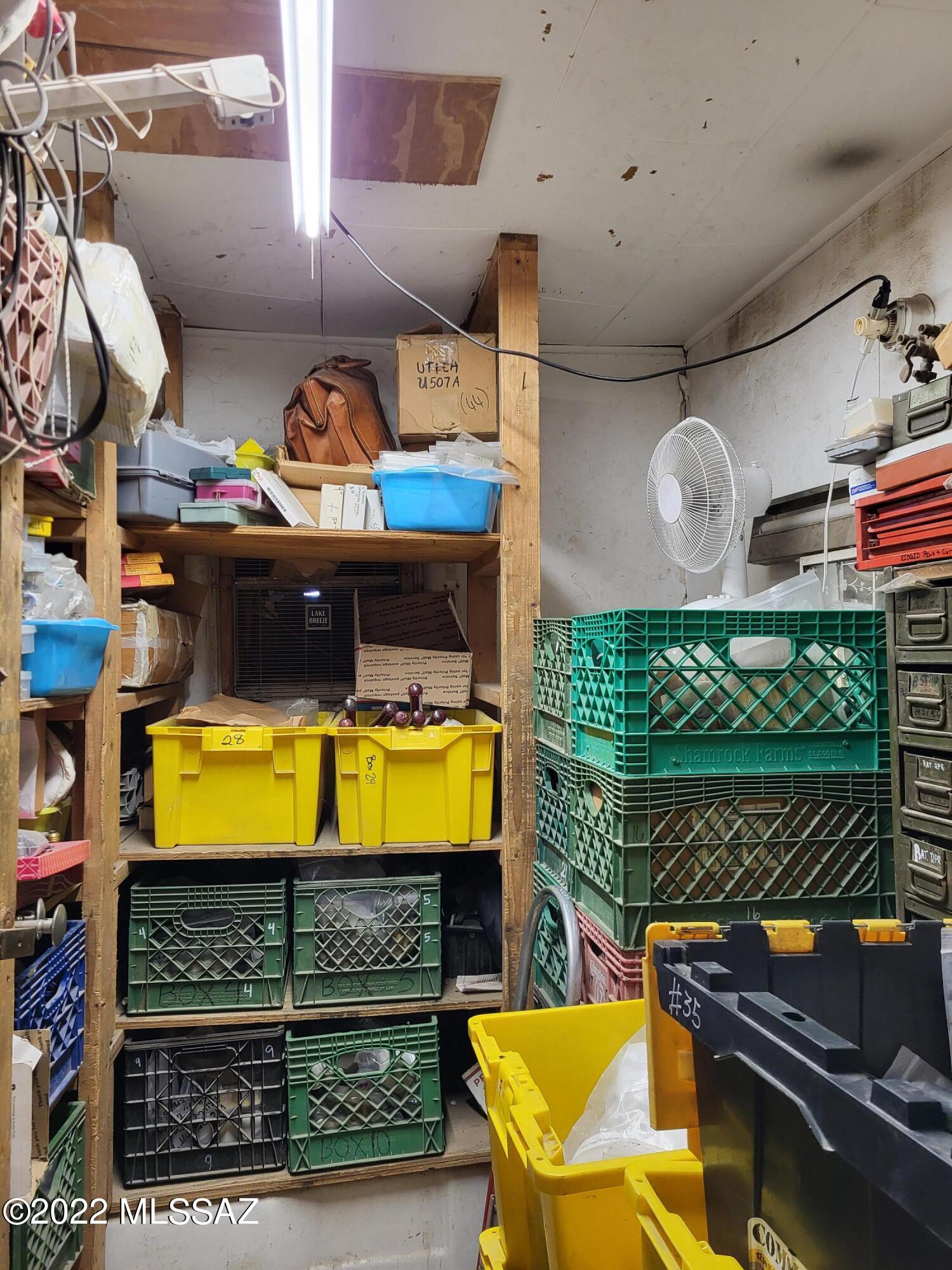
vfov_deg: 67.3
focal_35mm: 26
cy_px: 635
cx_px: 476
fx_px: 953
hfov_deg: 53.1
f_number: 1.8
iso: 200
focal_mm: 5.4
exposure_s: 1/120
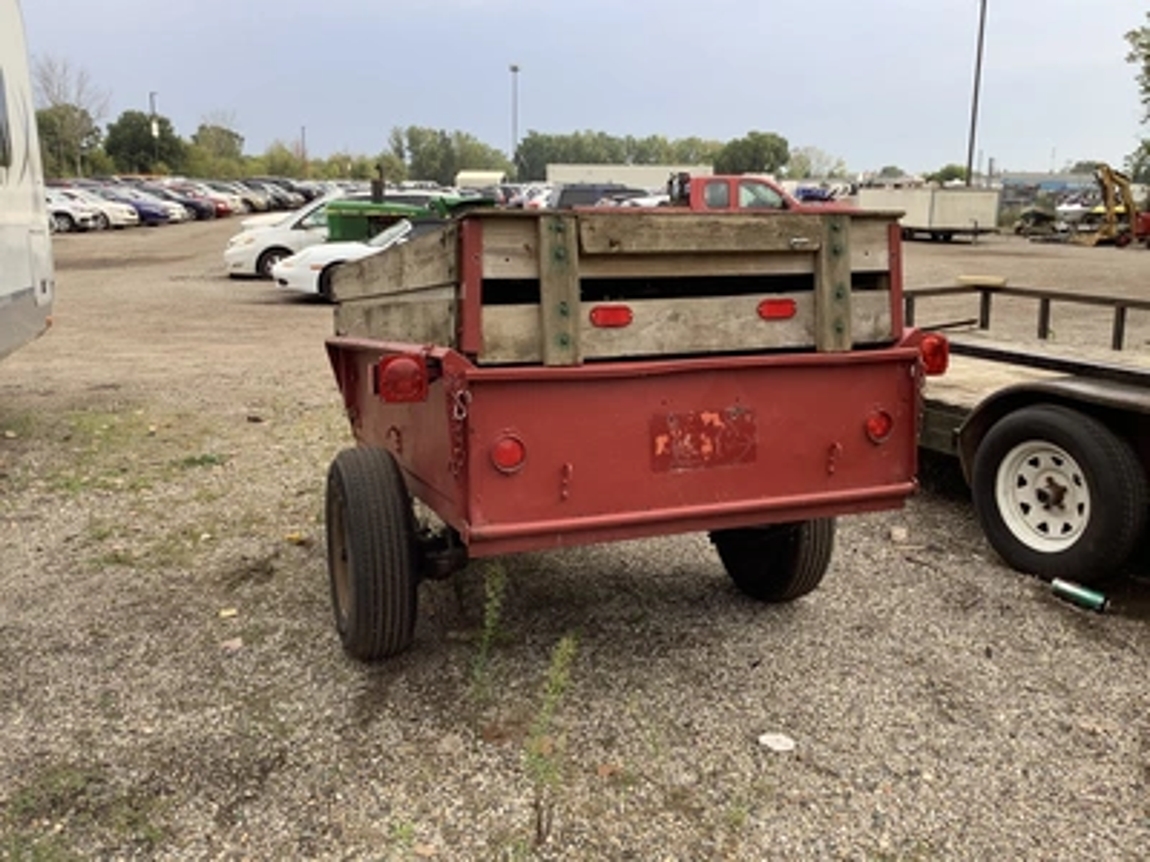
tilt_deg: -14.6
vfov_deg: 45.4
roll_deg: -0.7
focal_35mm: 31
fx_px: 1030
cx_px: 575
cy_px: 431
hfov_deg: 58.4
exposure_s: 1/153
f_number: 2.4
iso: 25
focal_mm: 3.3
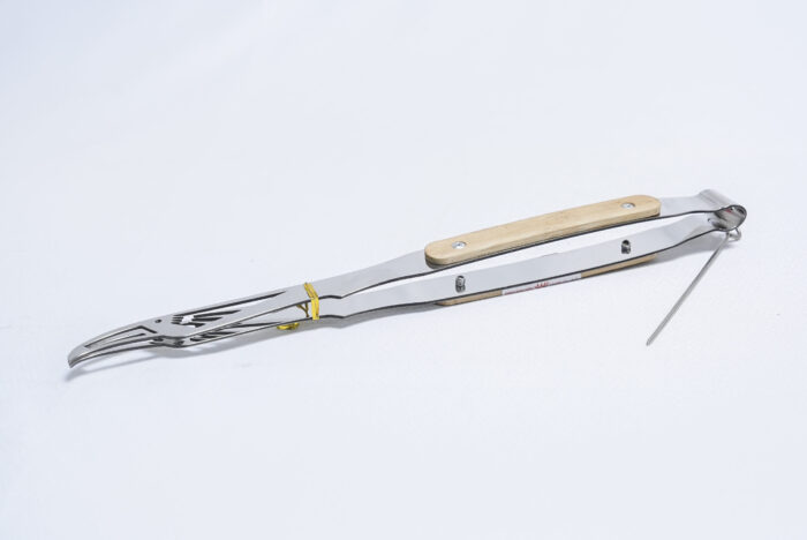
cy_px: 270
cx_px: 404
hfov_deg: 35.6
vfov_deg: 24.2
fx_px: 1256
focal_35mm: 56
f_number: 9
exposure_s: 1/200
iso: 3200
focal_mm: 56
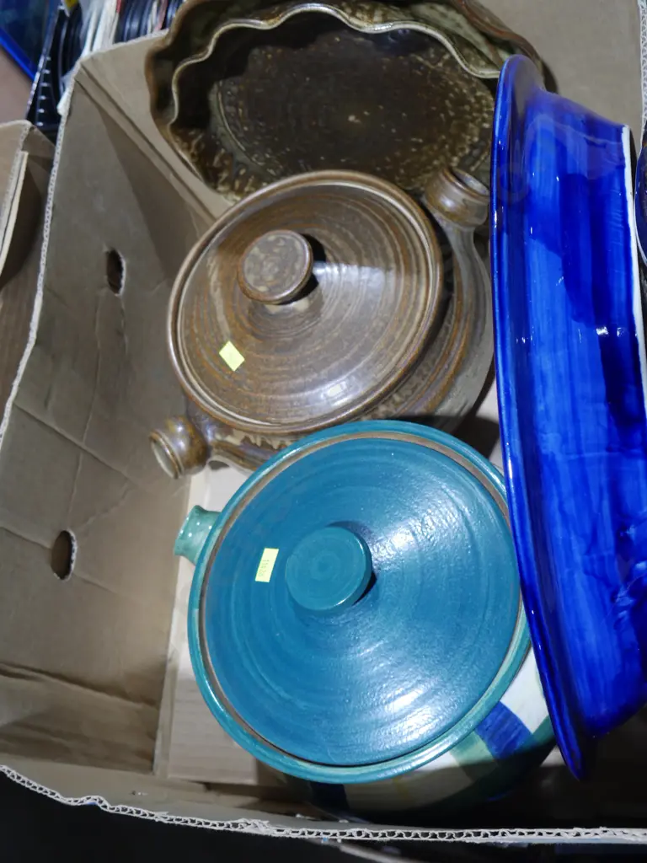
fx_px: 997
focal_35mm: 40
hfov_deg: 36.0
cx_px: 324
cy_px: 432
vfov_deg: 46.8
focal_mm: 20
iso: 800
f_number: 5.6
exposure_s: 1/60
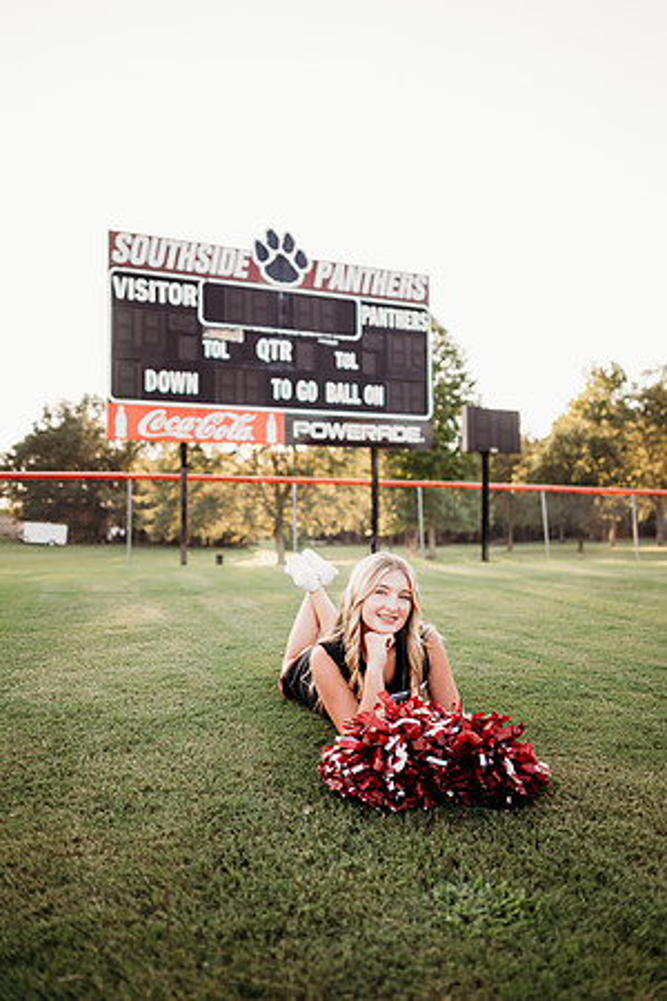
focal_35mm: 24
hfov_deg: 53.1
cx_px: 334
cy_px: 500
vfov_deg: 73.7
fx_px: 667
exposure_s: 1/500
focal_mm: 24
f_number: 2
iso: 125
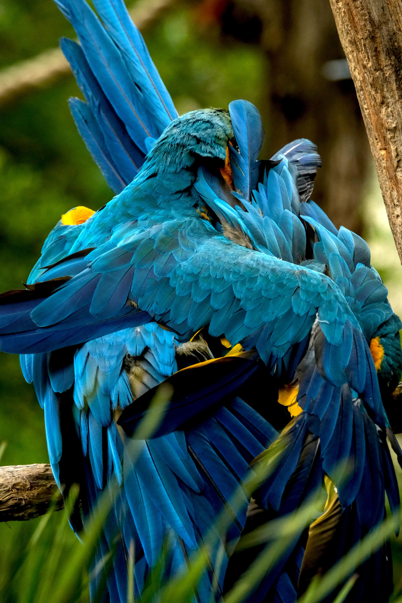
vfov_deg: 3.9
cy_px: 302
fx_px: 8843
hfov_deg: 2.6
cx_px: 201
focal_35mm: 528
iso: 2500
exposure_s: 1/1000
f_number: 7.1
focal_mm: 351.8
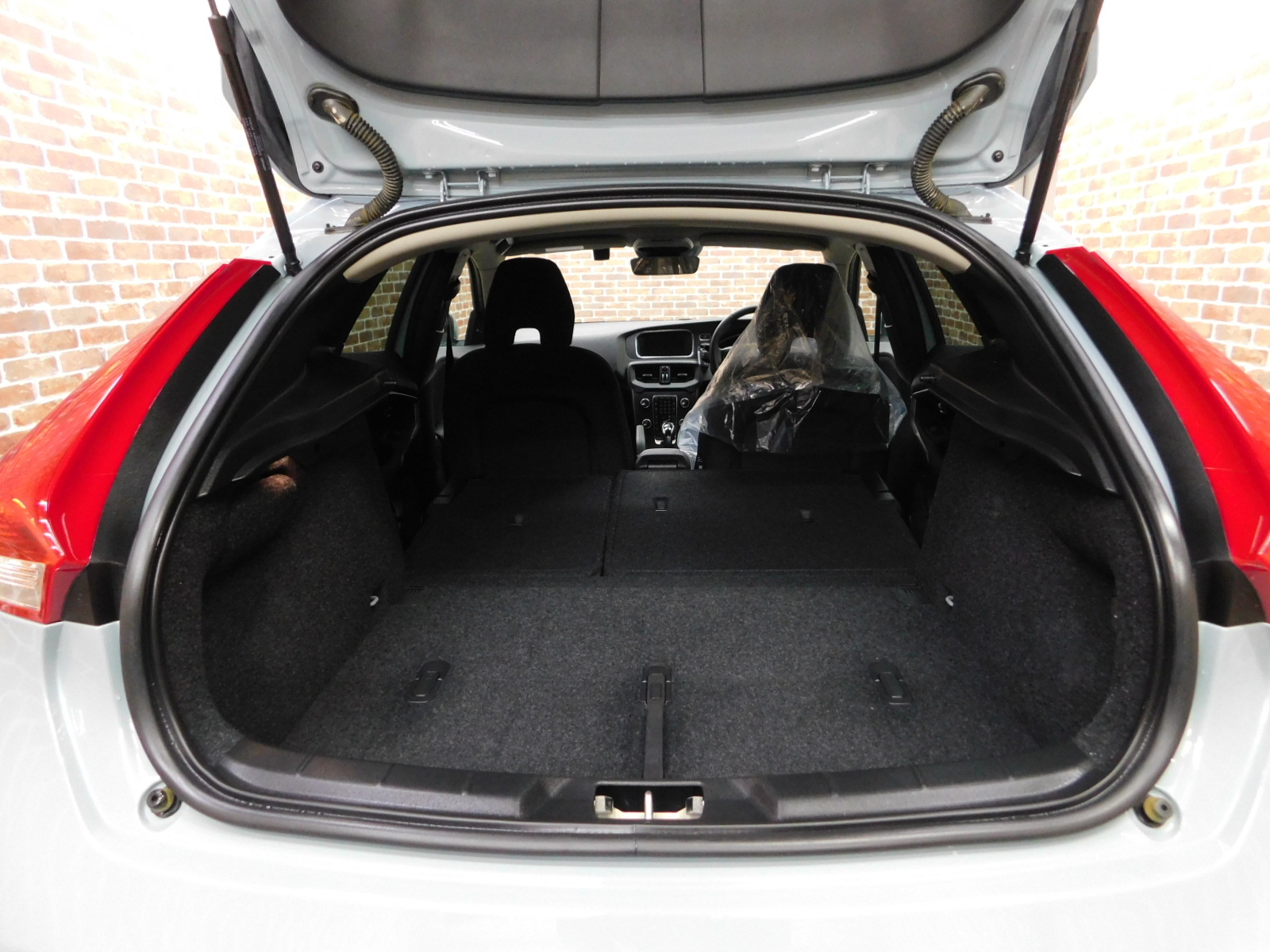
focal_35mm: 23
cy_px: 476
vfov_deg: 58.9
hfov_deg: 73.9
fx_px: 844
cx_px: 635
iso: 400
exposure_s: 1/20
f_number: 3
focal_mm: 4
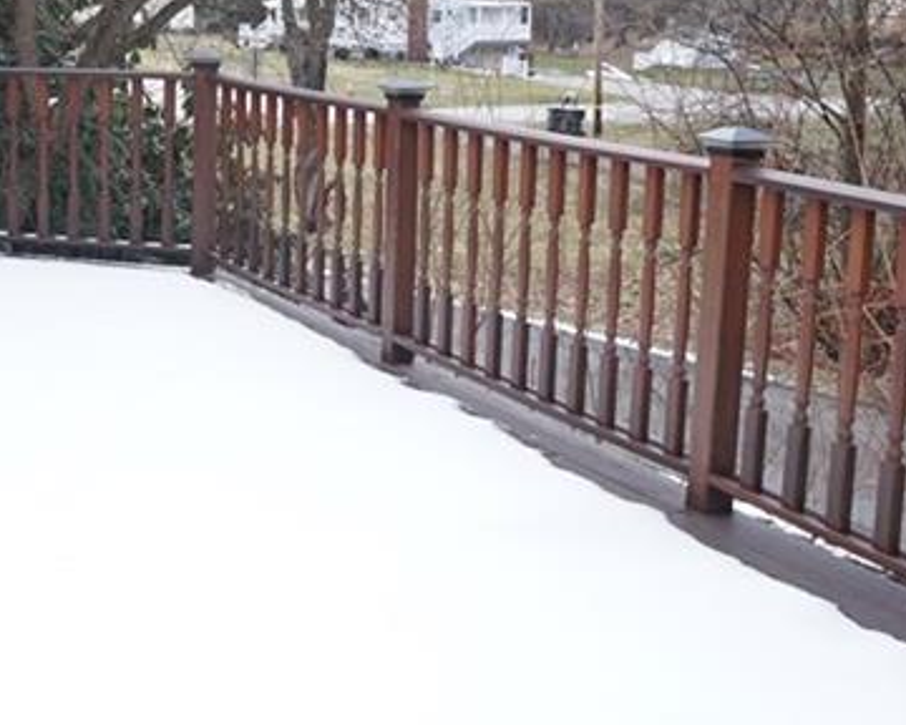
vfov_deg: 23.5
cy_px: 141
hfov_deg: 28.1
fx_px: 1716
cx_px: 35
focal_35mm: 64
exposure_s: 1/160
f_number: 7.1
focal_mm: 16
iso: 200
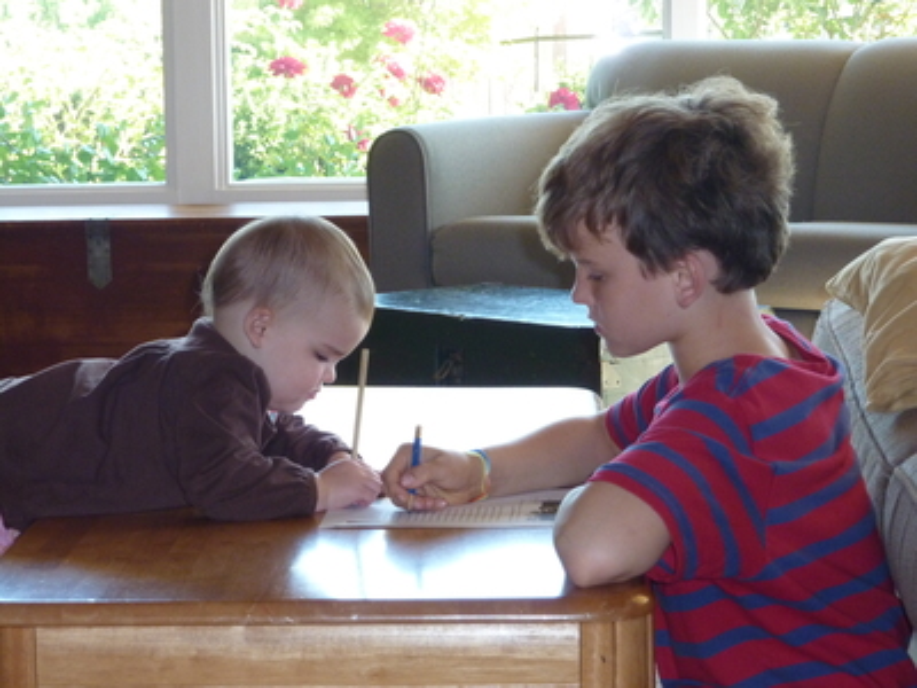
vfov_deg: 15.4
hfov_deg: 20.4
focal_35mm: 96
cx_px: 458
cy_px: 344
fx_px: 2543
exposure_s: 1/40
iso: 320
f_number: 4.3
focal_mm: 15.8
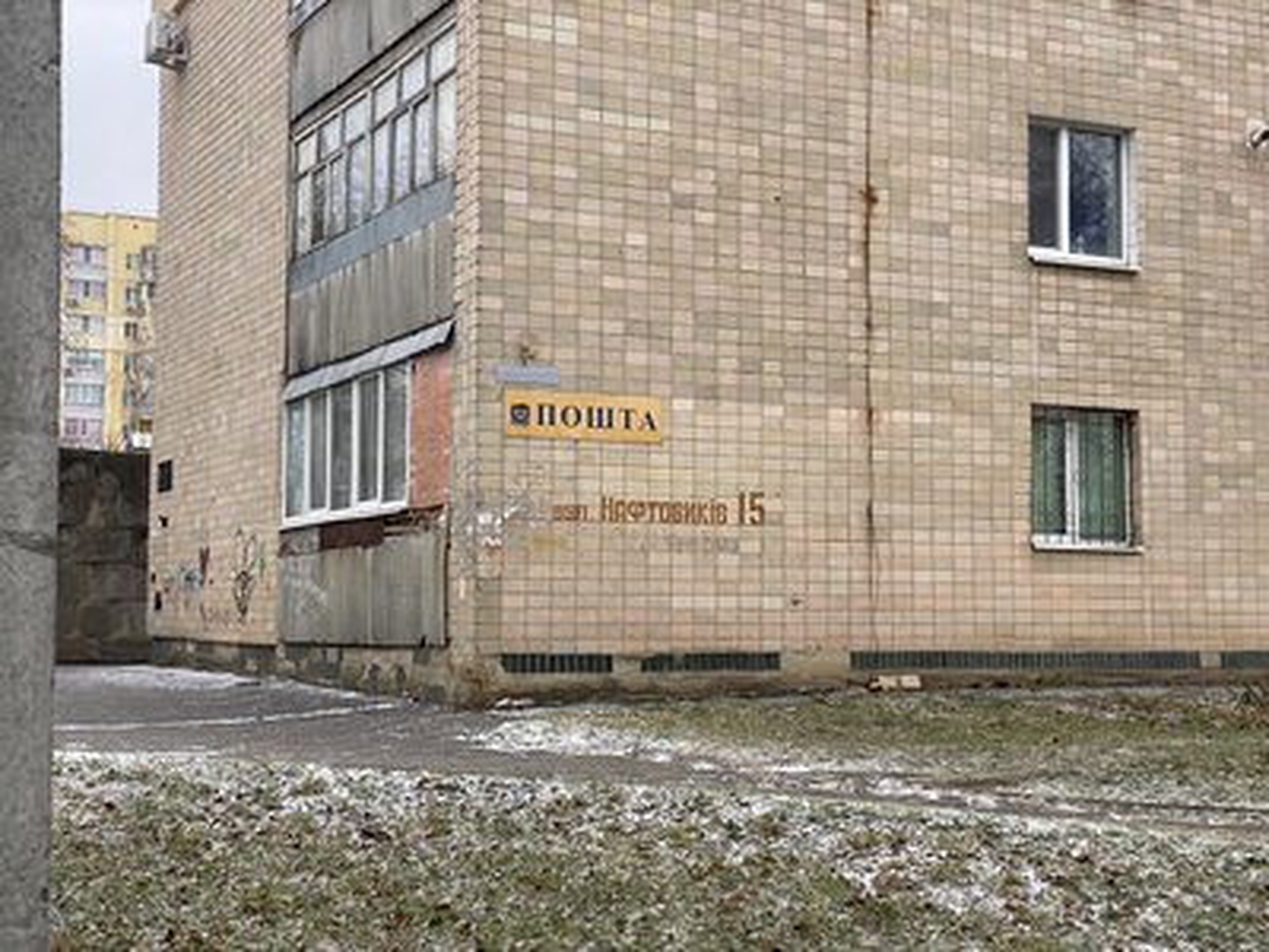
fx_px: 1906
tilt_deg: +3.8
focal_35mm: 52
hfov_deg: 36.8
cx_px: 634
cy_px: 476
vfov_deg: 28.0
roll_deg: +0.2
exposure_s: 1/122
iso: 25
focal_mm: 6
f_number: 2
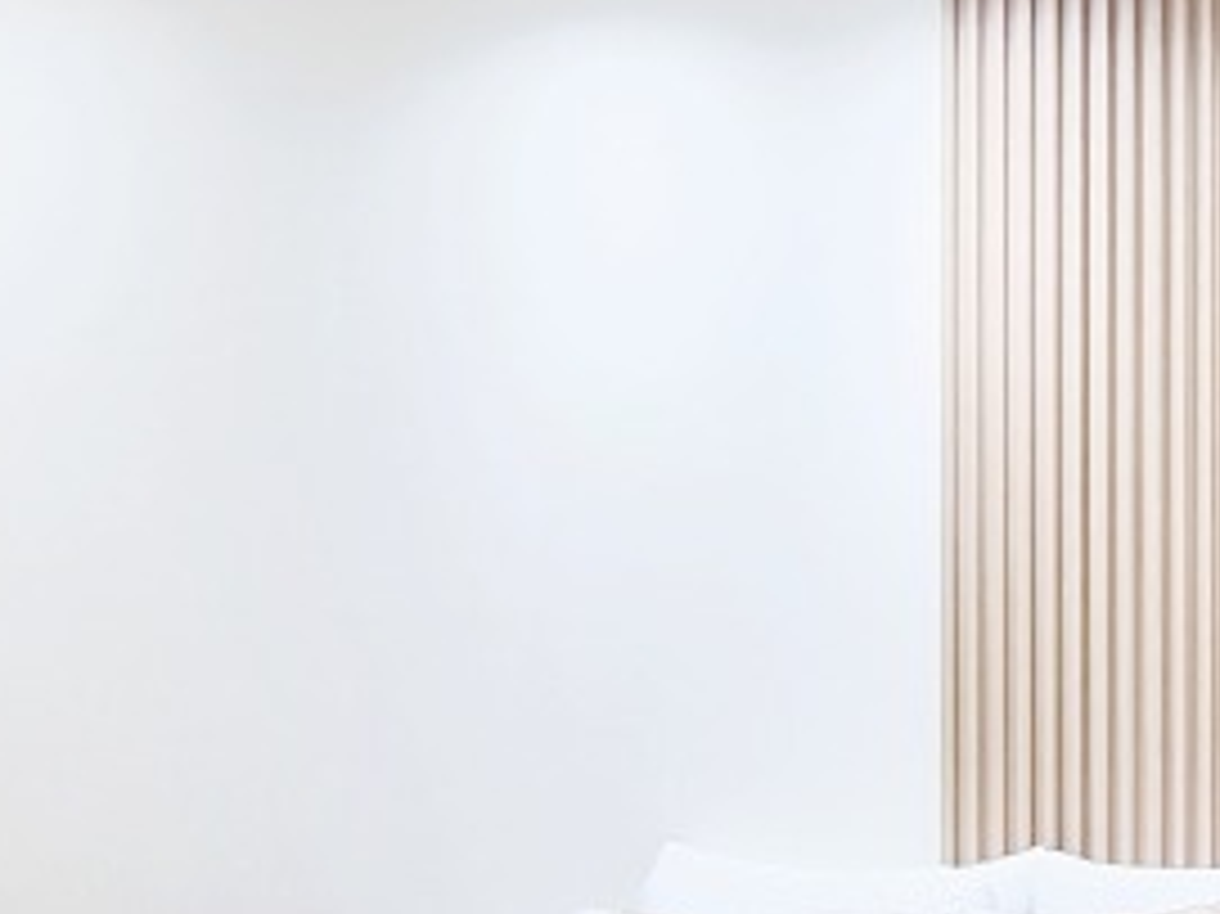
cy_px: 459
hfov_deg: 27.5
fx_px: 1691
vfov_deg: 30.2
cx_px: 1828
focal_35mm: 48
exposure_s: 1/50
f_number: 2.2
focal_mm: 2.2
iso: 100
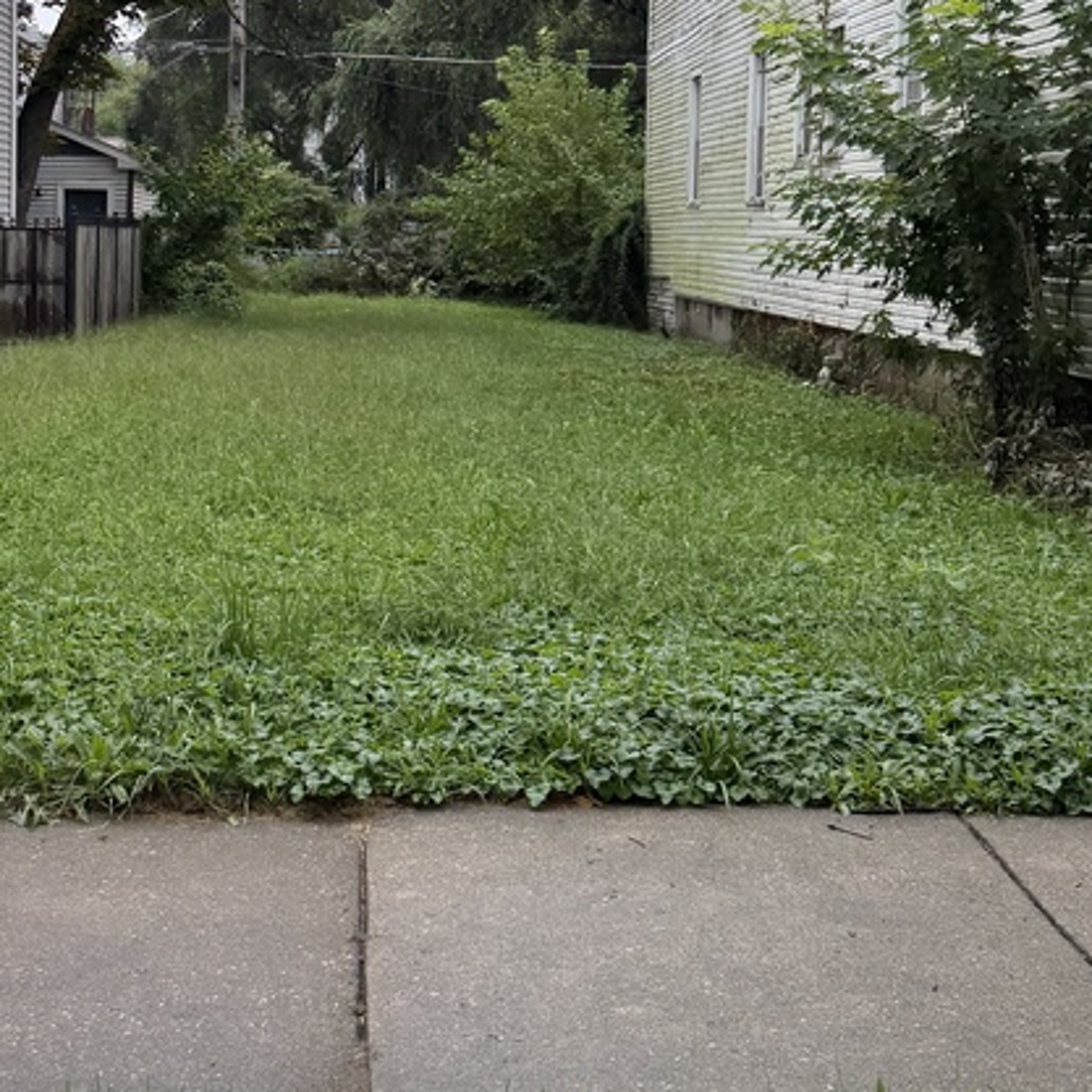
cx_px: 374
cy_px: 301
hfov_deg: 30.9
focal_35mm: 55
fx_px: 1963
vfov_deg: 30.7
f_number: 1.78
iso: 100
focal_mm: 6.76
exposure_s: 1/849
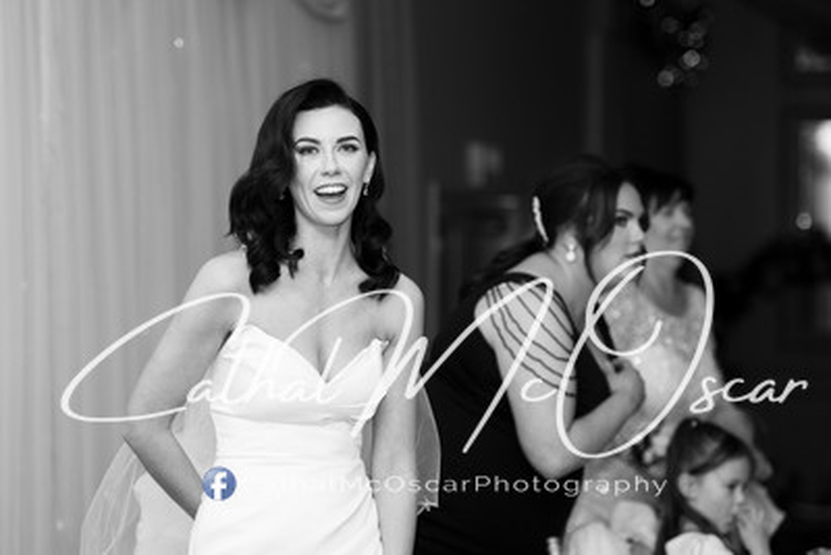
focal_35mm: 113
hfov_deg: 18.1
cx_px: 384
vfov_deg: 12.2
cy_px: 257
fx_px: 2606
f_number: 2.8
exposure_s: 1/200
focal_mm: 105
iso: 400
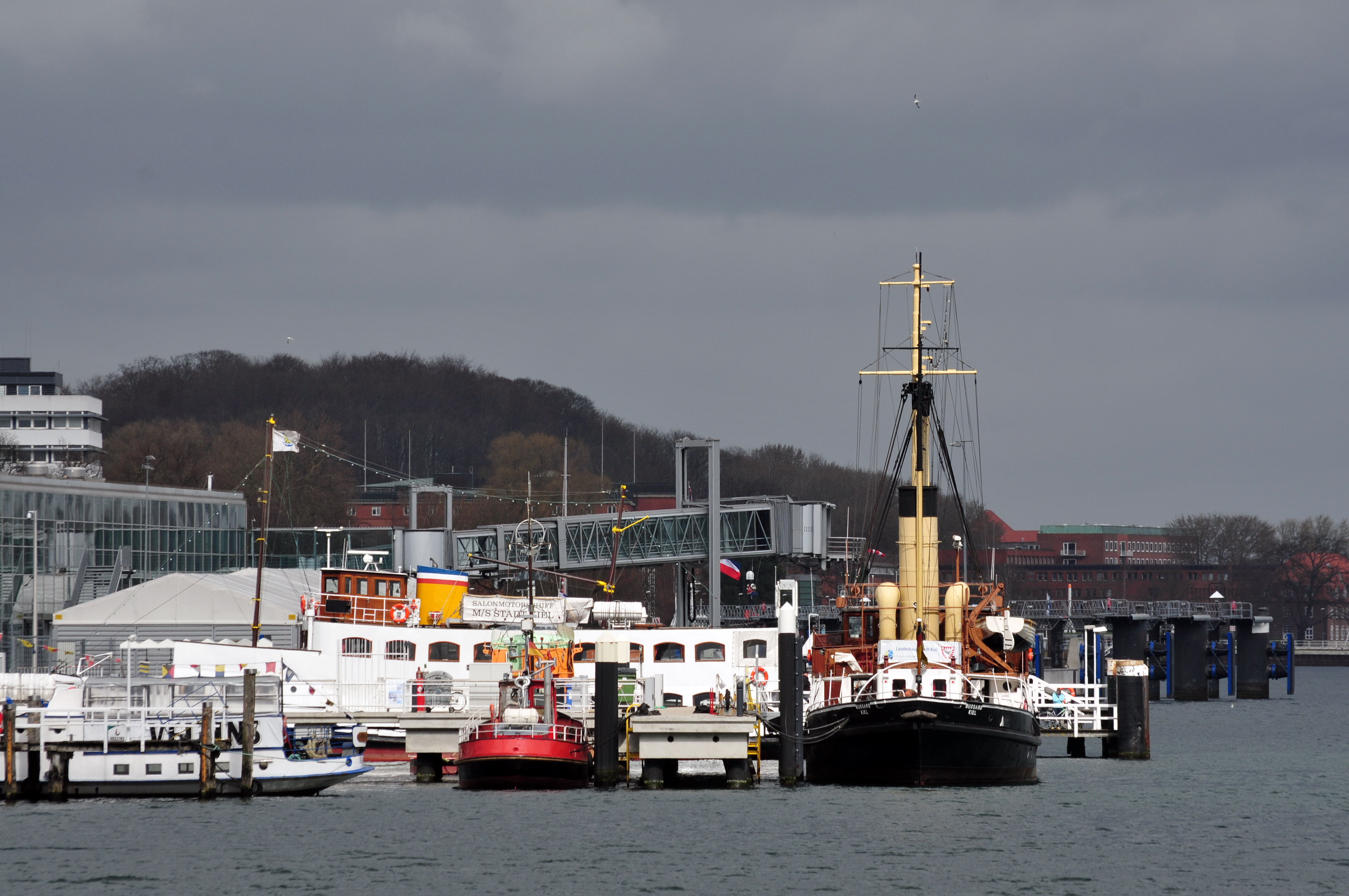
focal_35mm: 300
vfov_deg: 4.6
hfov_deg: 6.9
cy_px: 448
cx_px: 674
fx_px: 11228
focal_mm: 200
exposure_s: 1/500
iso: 200
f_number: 11
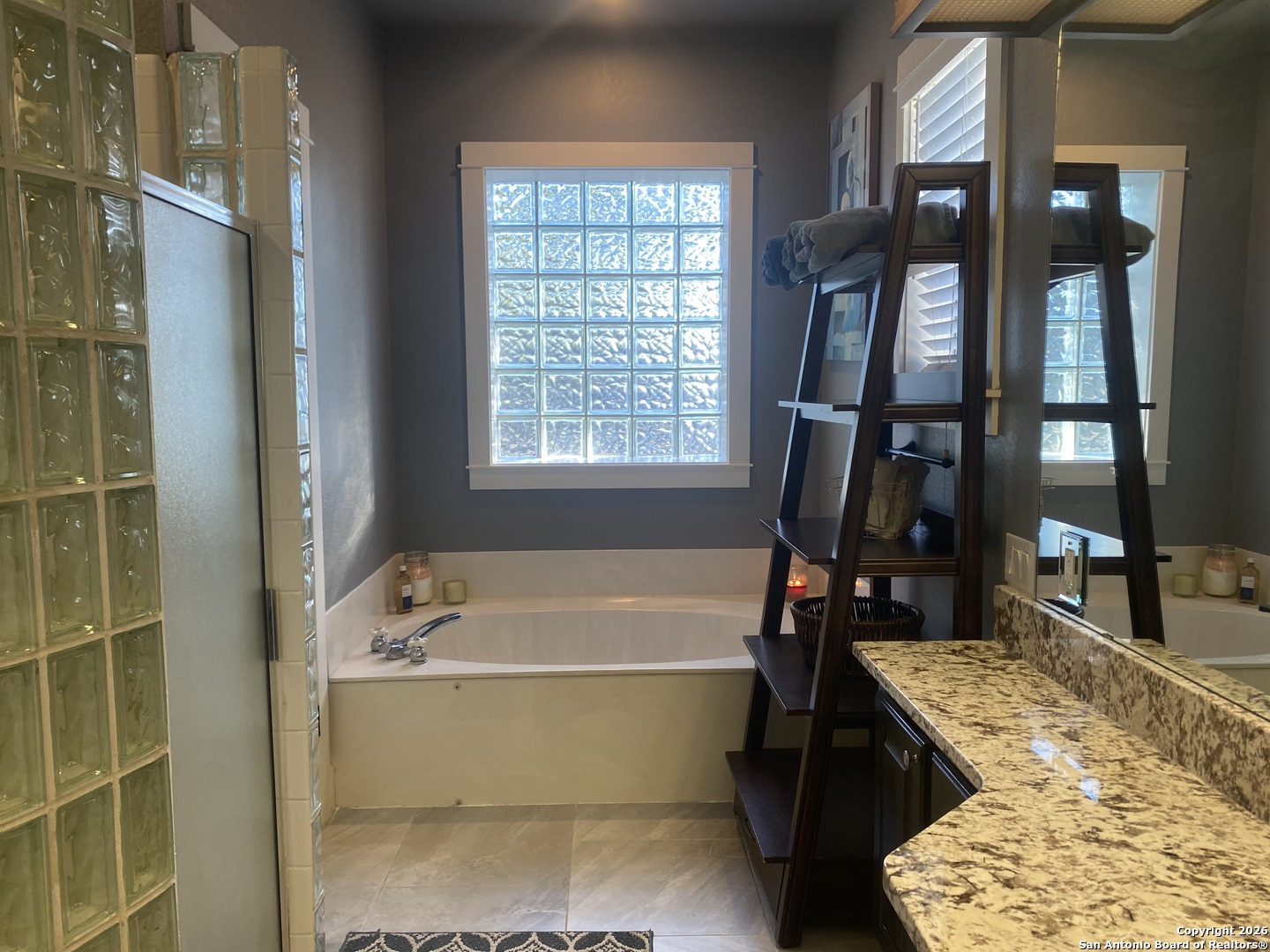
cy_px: 476
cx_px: 635
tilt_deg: -6.3
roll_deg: +0.5
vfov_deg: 53.1
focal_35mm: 26
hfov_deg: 67.3
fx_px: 954
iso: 125
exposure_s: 1/120
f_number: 1.8
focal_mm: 4.25
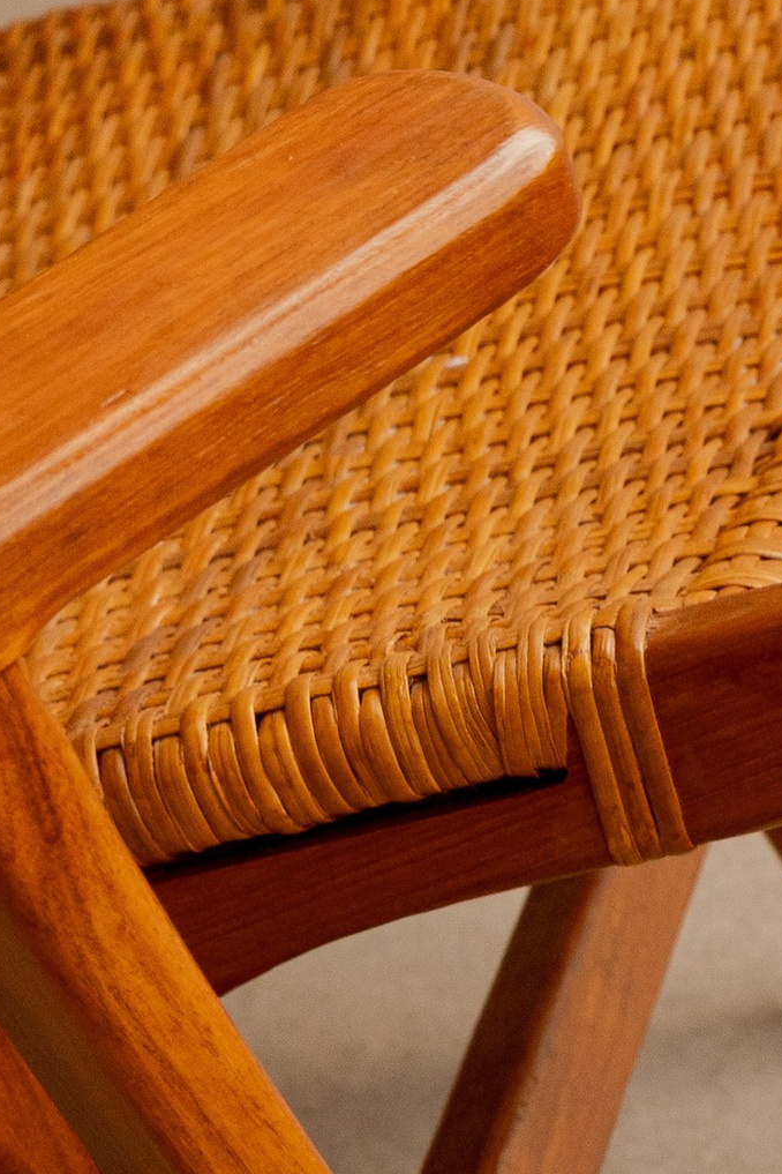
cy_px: 435
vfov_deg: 10.2
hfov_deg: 6.6
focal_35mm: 202
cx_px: 1463
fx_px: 6581
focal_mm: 53.5
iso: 800
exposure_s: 1/125
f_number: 9
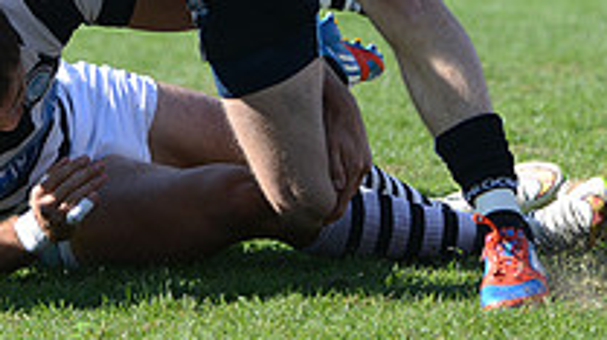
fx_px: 5852
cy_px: -167
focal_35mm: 364
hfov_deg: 5.9
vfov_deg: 3.3
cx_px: 0
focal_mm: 125
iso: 320
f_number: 4
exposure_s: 1/1250
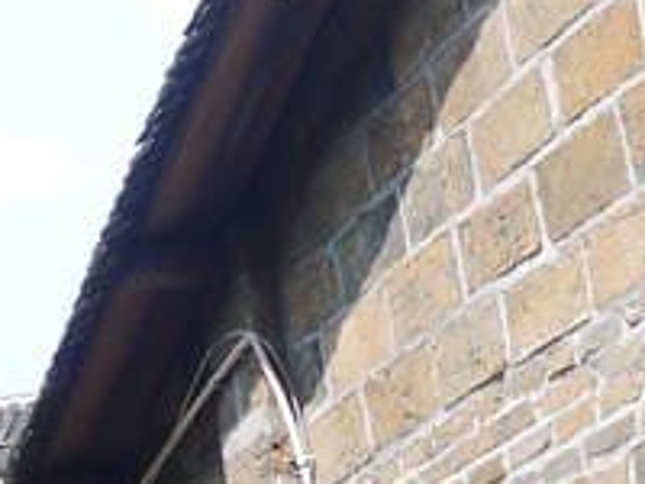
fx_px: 3130
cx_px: -1155
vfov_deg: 8.7
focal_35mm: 168
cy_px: 558
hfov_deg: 9.6
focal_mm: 14
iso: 160
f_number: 5.6
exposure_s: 1/320
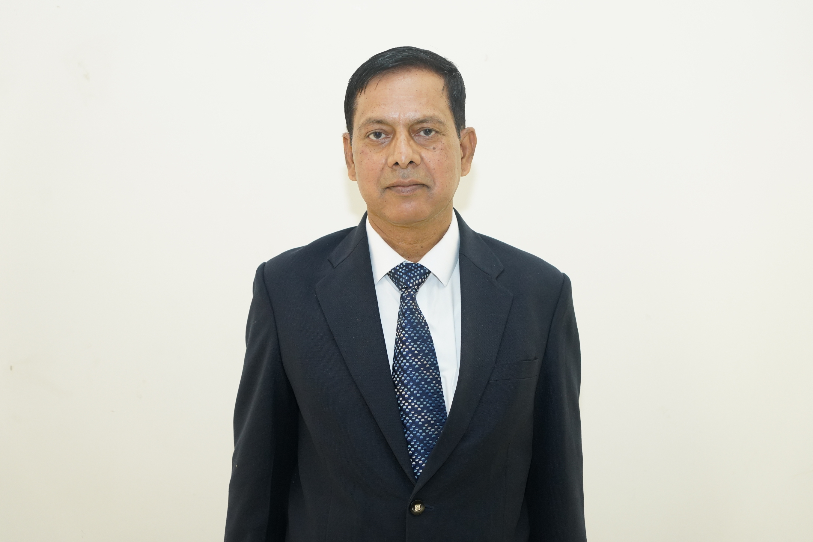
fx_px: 1310
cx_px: 405
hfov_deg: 34.5
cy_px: 274
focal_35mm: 58
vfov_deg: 23.4
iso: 2000
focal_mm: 57
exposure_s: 1/100
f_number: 4
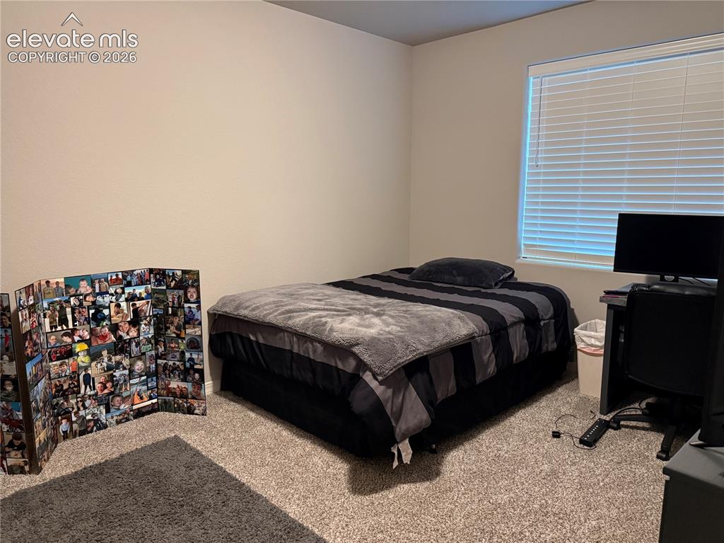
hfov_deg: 71.6
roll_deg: +0.3
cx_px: 362
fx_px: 502
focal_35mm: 24
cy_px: 272
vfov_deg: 56.8
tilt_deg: -8.9
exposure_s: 1/60
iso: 800
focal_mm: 6.76
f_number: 1.78
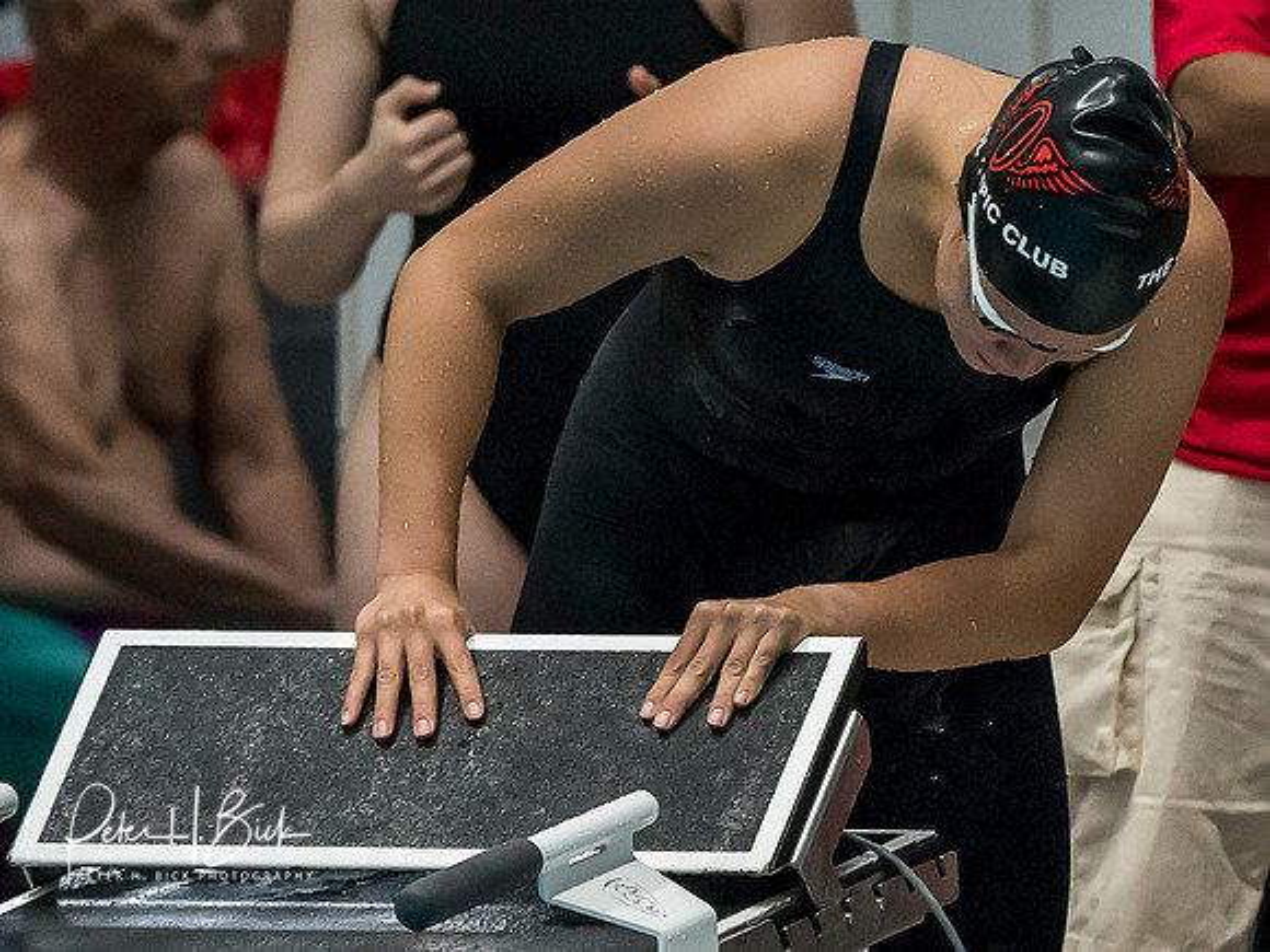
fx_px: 37876
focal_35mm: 1032
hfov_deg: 1.9
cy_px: 314
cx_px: 1029
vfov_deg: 1.4
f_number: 2.8
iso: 3200
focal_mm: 200
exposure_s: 1/1000
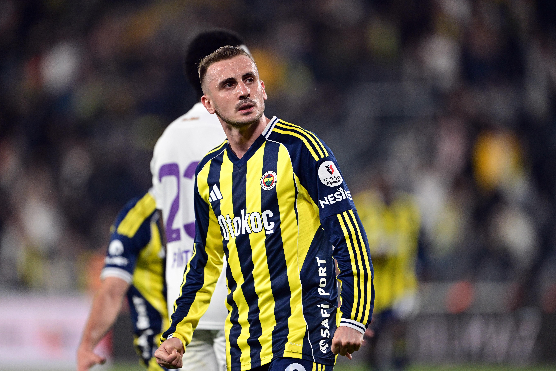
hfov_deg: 5.2
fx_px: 6177
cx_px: 278
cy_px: 186
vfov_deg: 3.4
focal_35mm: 400
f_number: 3.2
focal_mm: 400
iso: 3200
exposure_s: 1/2500
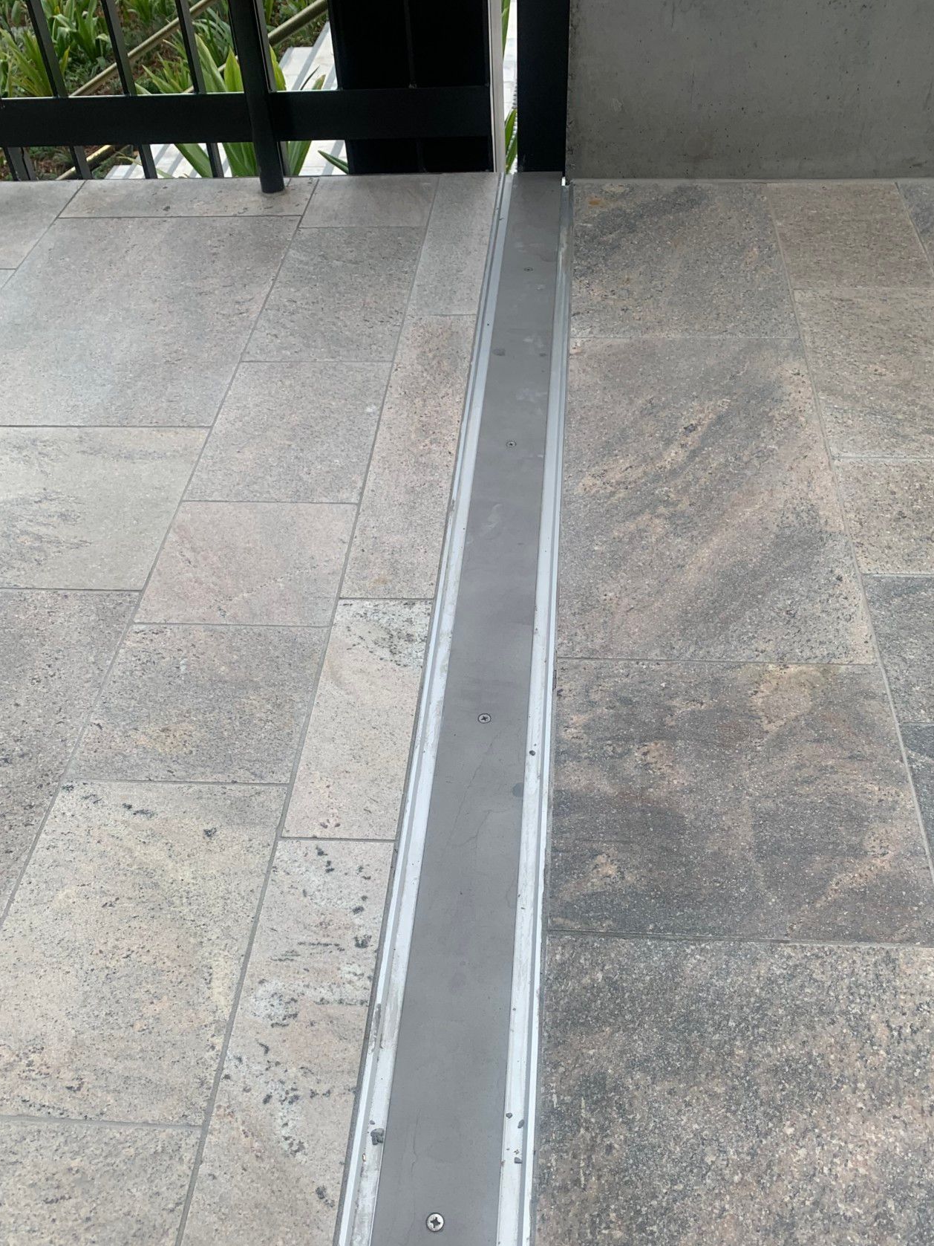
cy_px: 718
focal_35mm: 31
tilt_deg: -46.4
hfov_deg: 45.4
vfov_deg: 58.1
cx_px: 486
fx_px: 1115
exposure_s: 1/587
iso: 25
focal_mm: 4.25
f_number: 1.8
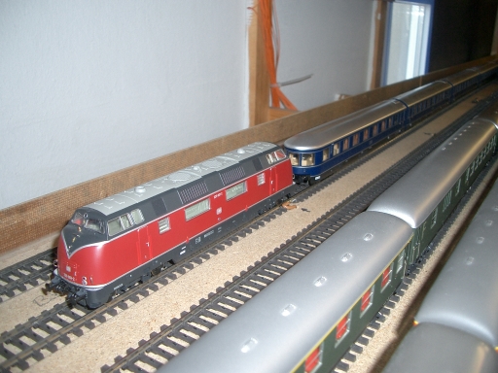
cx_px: 249
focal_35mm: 35
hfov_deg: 52.6
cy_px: 186
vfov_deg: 40.7
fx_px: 504
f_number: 2.6
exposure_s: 1/40
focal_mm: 5.8
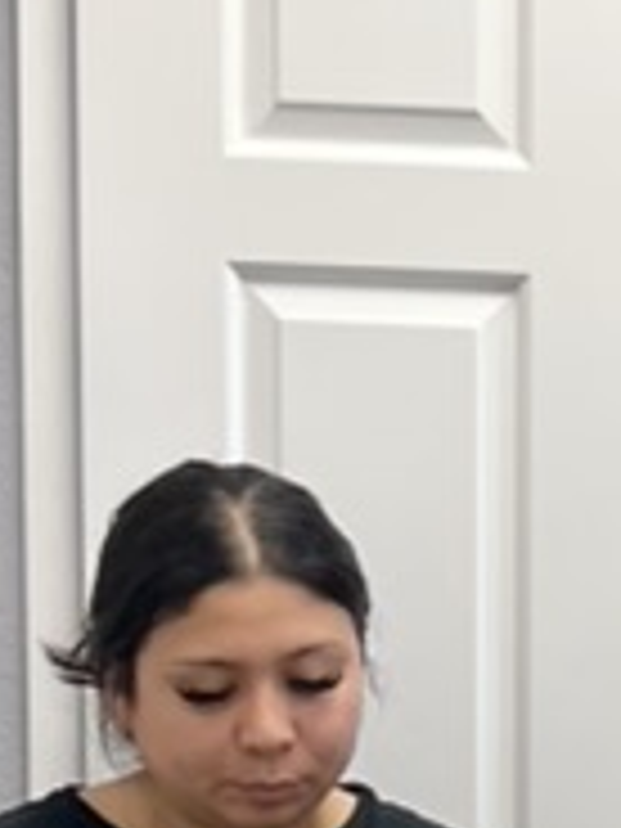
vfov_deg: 13.0
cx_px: 981
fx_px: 3468
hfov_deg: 9.9
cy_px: 1184
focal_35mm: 145
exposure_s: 1/120
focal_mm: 5.7
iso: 100
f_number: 1.5
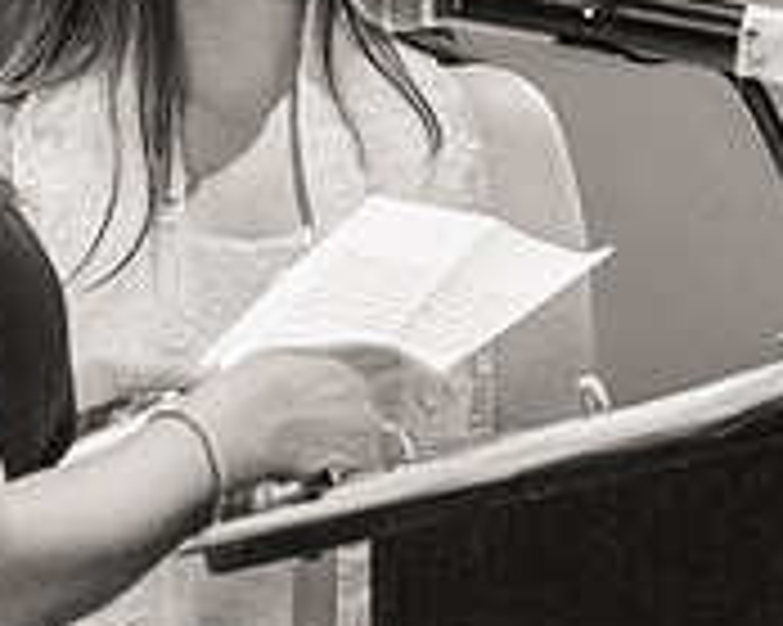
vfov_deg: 3.4
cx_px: 114
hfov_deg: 4.3
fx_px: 10376
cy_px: -114
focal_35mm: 448
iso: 10000
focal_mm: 135
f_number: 3.5
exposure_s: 1/160
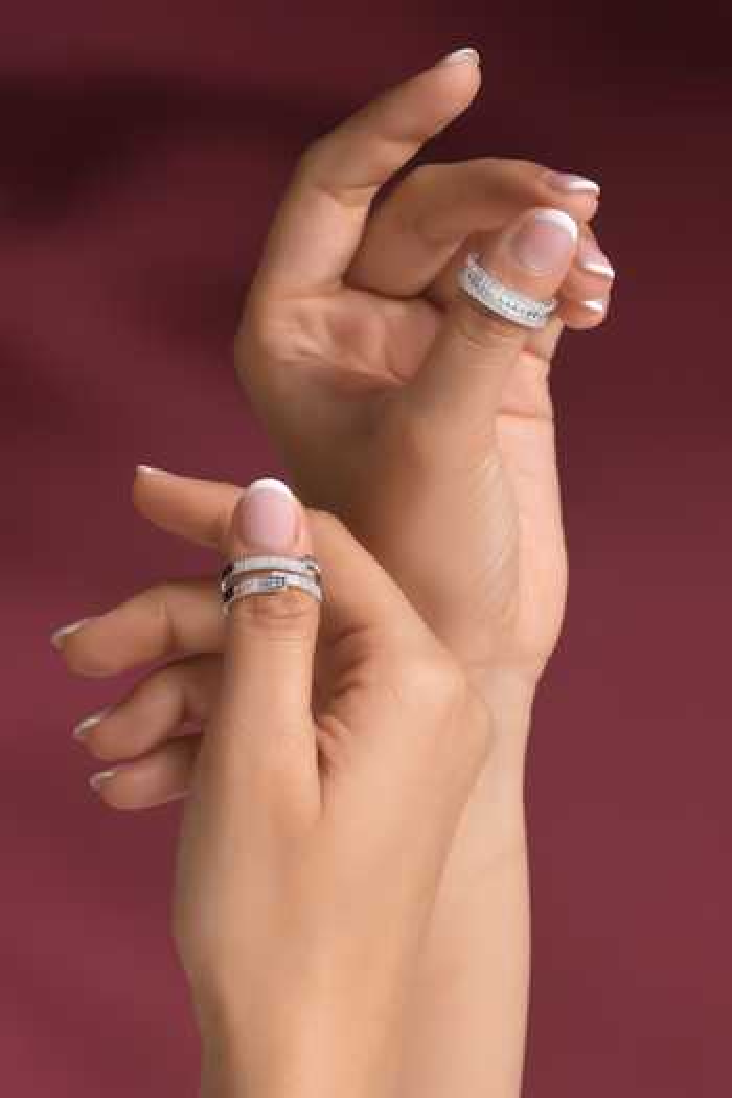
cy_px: 549
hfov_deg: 11.4
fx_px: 3660
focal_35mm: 120
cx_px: 366
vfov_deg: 17.1
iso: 500
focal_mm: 120
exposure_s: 1/160
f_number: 9
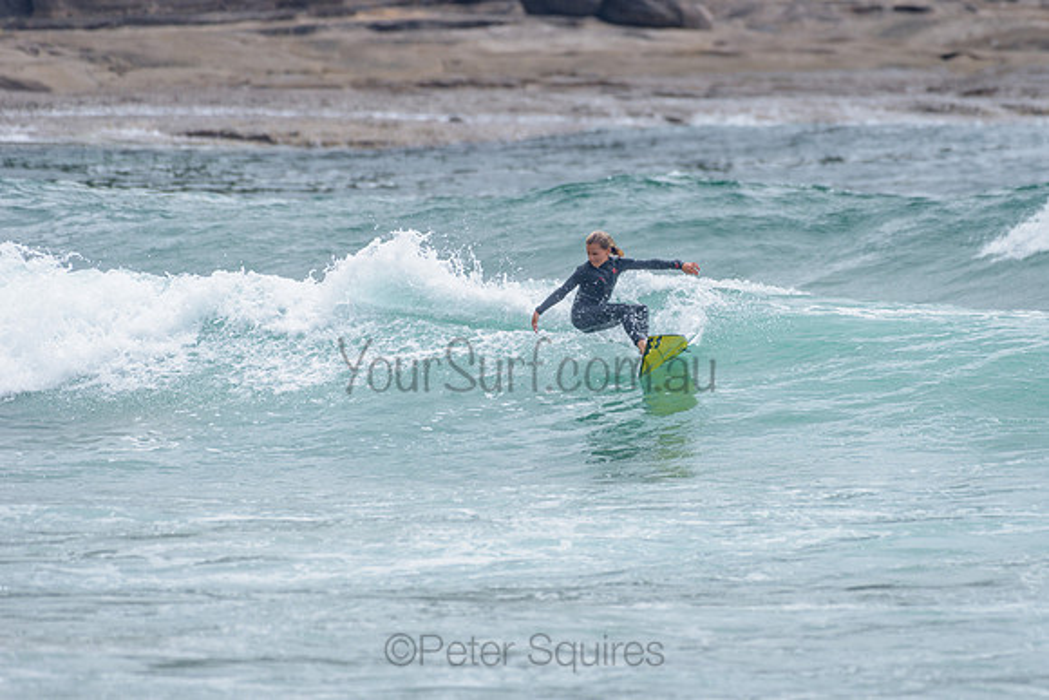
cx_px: 643
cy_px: 295
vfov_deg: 2.2
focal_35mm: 613
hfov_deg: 3.4
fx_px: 17868
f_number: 5.6
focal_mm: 500
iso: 280
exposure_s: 1/2000
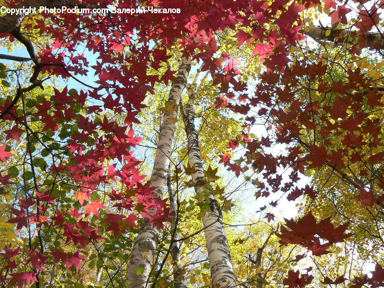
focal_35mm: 36
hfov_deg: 51.4
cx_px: 192
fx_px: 399
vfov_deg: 39.7
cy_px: 144
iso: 80
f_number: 8
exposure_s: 1/50
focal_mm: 6
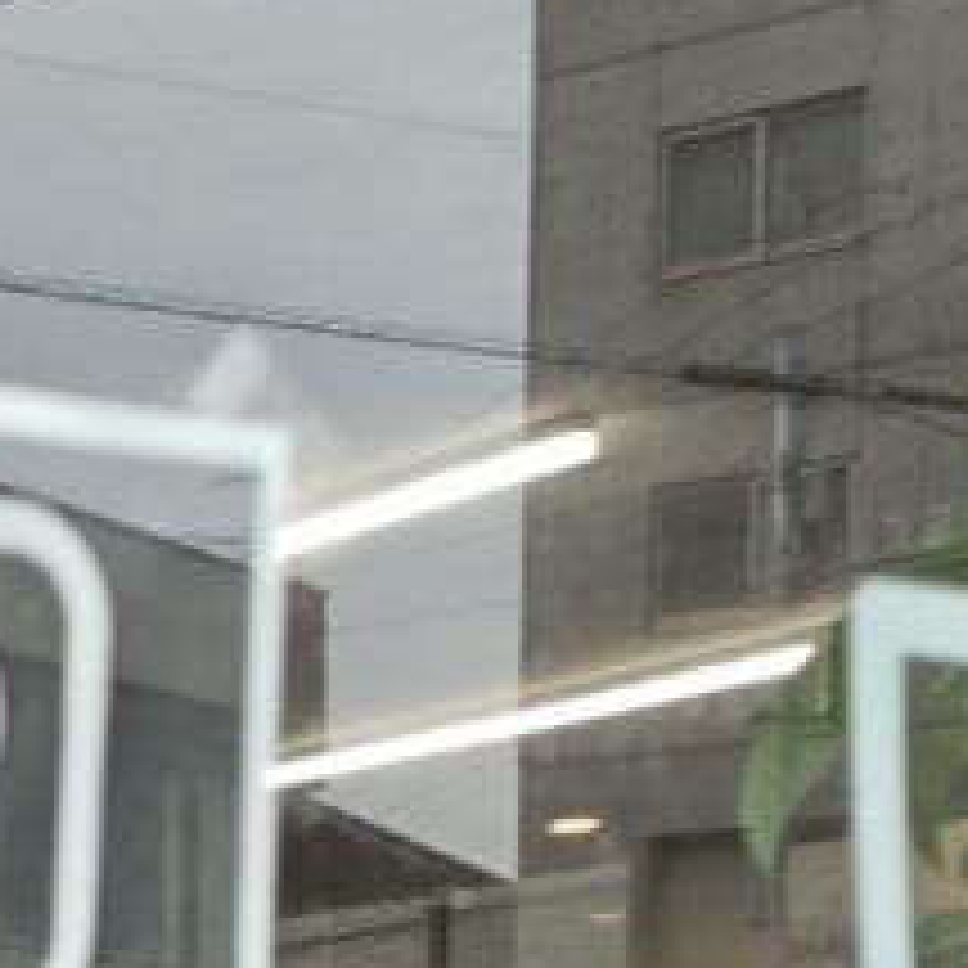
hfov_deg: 15.1
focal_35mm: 105
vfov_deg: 15.5
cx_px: -563
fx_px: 3322
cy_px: 1382
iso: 100
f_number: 1.7
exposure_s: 1/120
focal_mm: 4.7
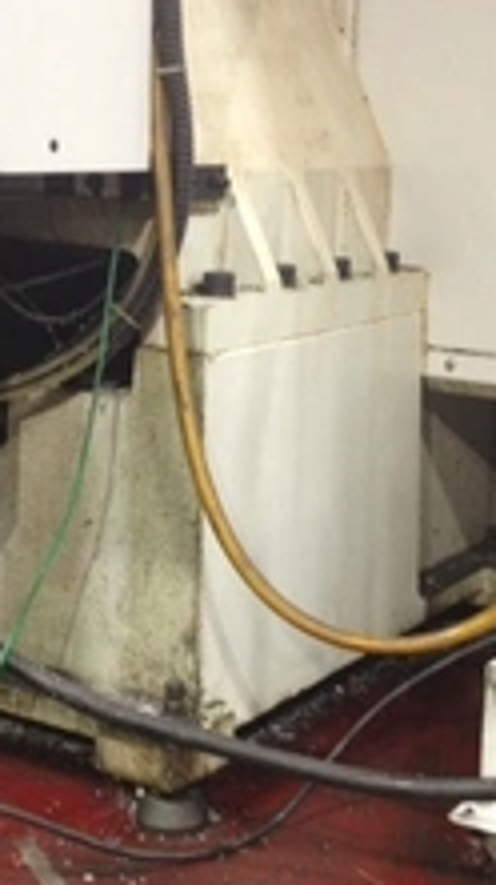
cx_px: 236
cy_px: 501
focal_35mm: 69
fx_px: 1616
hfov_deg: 17.4
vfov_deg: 30.6
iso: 200
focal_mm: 4.28
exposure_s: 1/20
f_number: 2.4
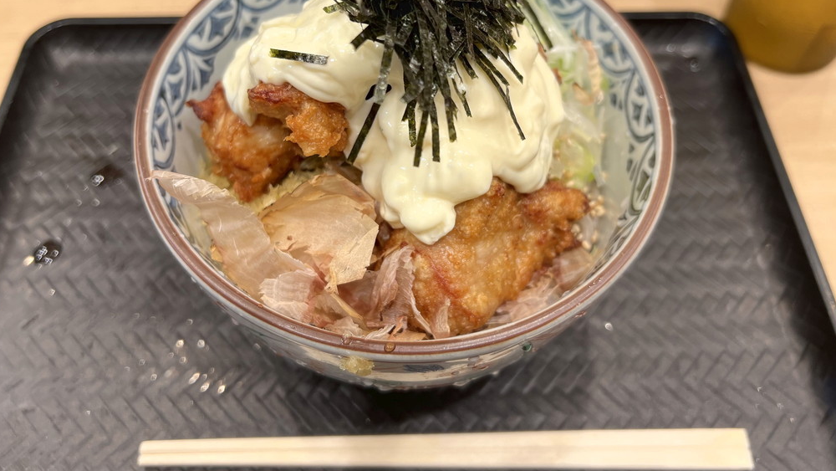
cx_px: 417
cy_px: 157
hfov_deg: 66.1
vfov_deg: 39.7
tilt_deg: -54.7
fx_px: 643
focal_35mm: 29
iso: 64
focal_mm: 5.7
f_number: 1.5
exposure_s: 1/100
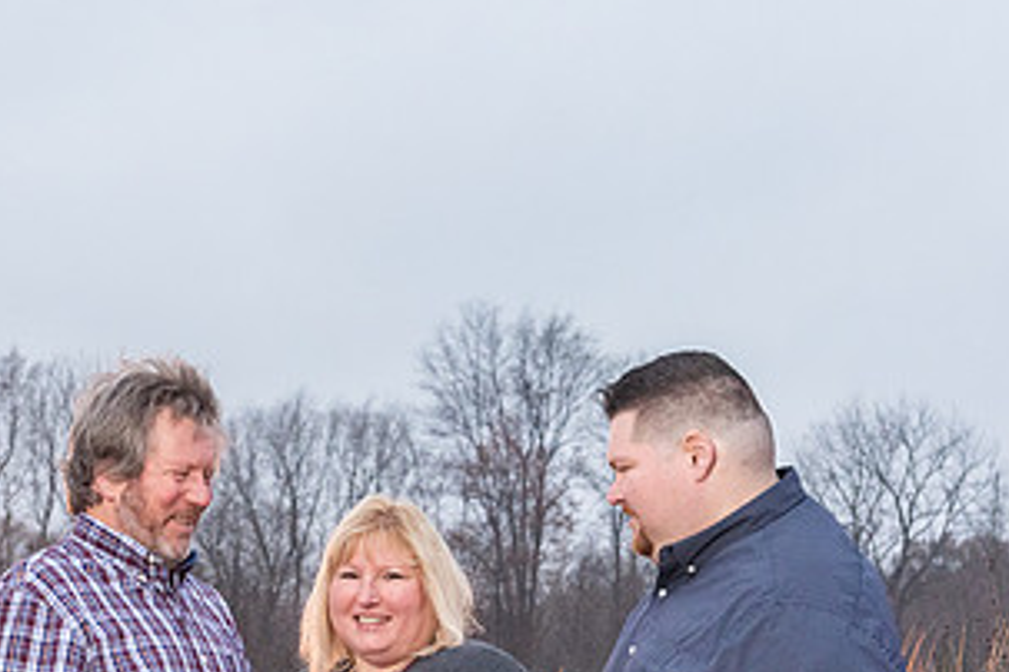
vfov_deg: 13.7
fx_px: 2775
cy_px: 598
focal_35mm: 99
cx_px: 407
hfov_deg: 20.6
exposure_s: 1/200
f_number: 5.6
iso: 2000
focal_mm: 50
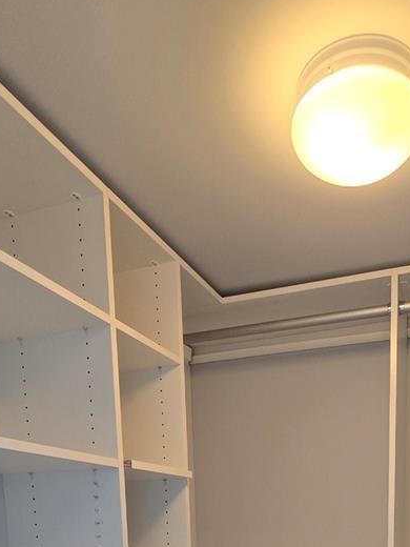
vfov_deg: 45.3
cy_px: 600
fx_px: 474
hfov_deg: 46.1
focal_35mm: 30
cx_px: 273
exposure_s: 1/60
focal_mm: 2.2
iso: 125
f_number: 2.2
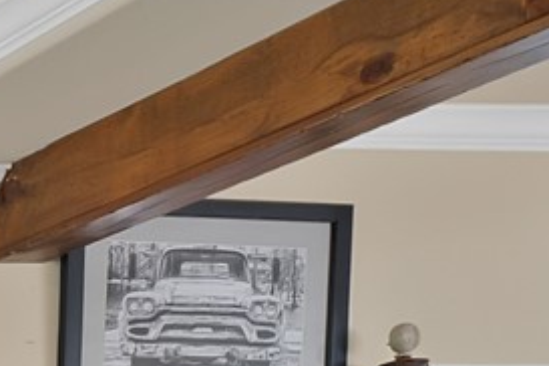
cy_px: 768
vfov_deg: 13.1
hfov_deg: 10.2
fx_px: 1342
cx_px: -1265
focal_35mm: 88
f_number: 9
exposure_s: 1/1.67
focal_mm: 12
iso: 640
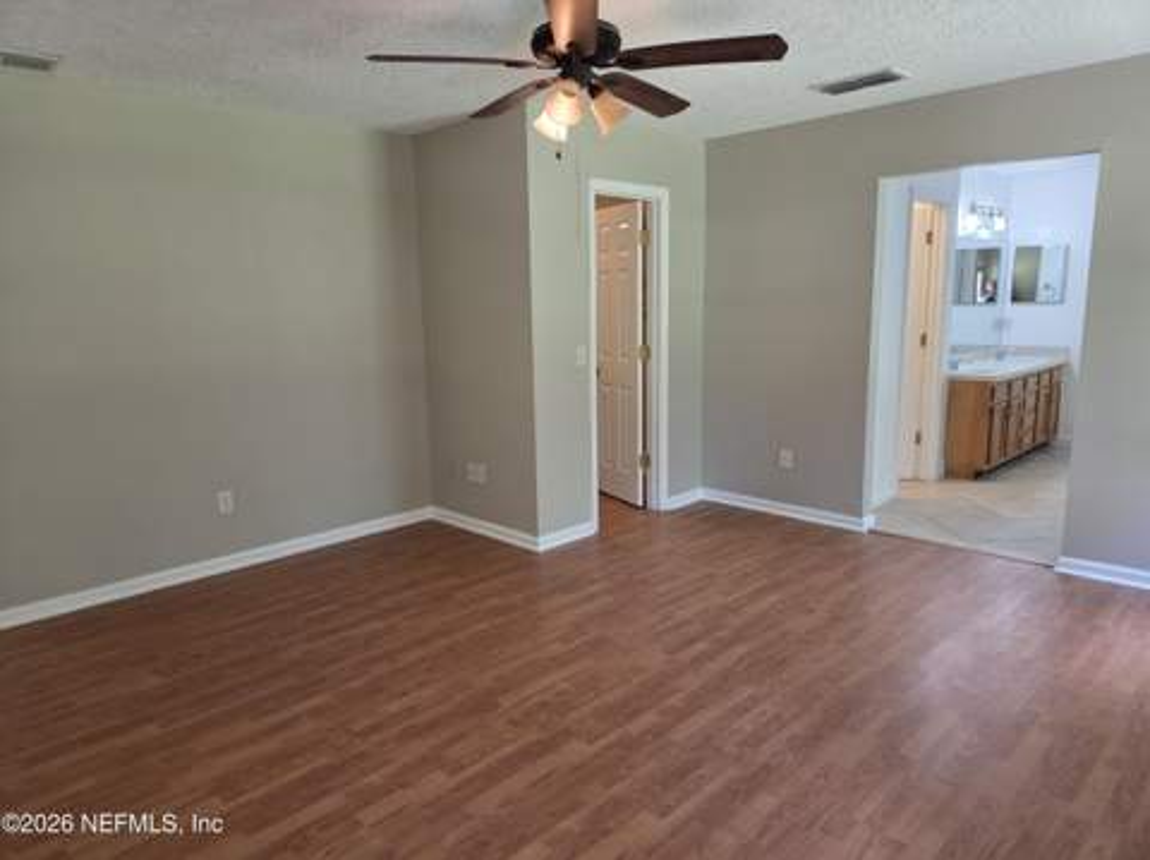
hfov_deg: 74.0
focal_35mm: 23
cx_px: 575
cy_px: 430
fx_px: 763
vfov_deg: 58.8
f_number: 1.8
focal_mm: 5.4
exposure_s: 1/120
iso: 400
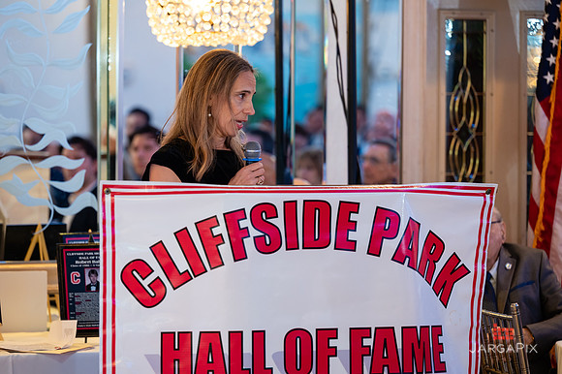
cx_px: 266
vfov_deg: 9.2
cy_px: 177
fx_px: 2330
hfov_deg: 13.8
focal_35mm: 149
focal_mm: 140
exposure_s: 1/125
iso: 1250
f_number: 3.2
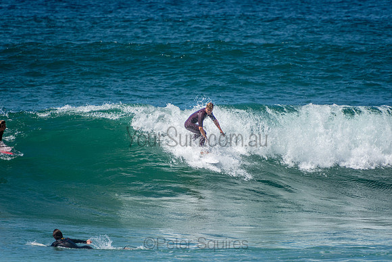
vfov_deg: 2.3
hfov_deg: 3.4
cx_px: 196
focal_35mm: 600
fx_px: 6535
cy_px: 131
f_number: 5.6
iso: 320
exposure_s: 1/2000
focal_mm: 400
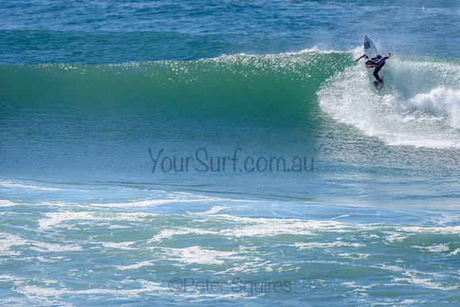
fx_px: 7072
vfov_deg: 2.5
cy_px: 141
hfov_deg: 3.7
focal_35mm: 553
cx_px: 252
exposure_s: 1/2000
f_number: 5.6
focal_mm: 500
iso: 180
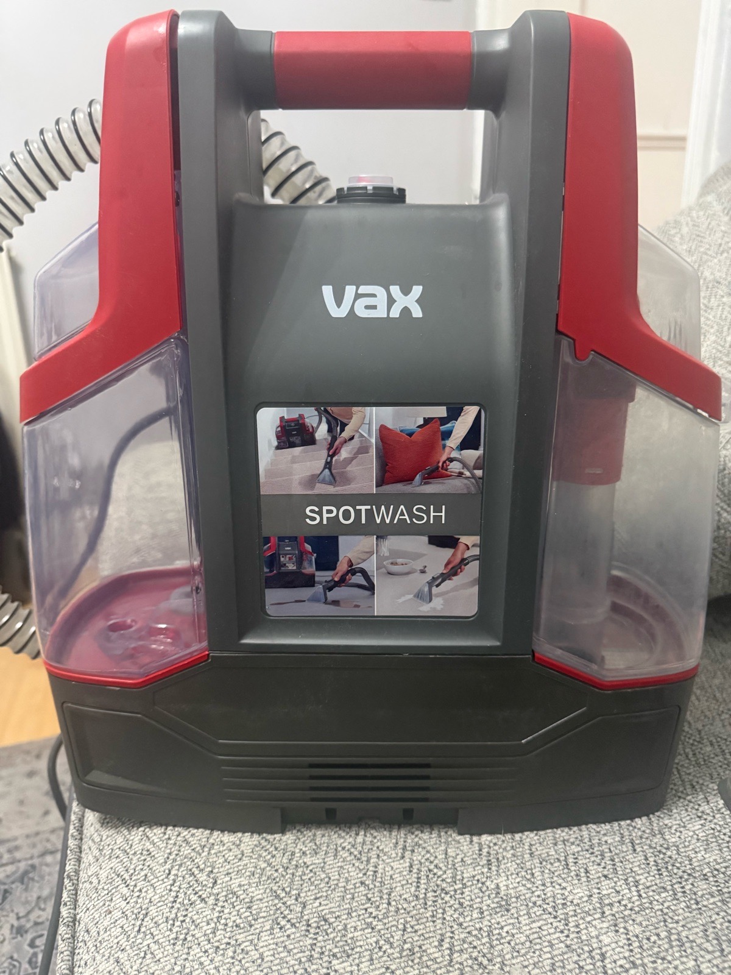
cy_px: 488
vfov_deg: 71.6
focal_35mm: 24
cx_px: 366
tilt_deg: -19.4
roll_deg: +1.1
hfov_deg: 56.8
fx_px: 676
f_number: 1.78
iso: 1000
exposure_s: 1/40
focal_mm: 6.76
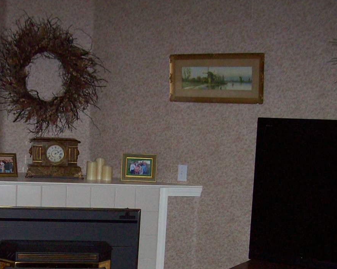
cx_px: 60
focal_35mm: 64
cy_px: 219
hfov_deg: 28.8
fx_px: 639
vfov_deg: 23.5
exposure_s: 1/64
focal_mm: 6
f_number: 2.7
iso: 140
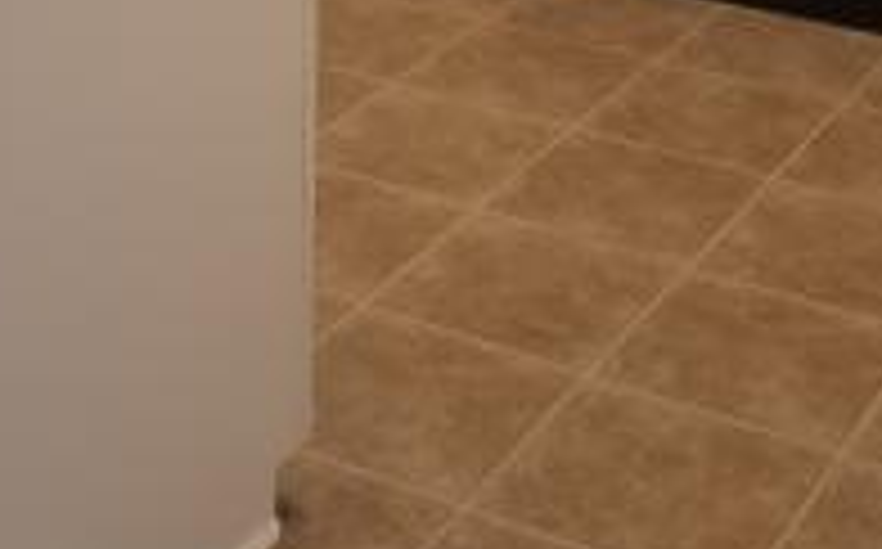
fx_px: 2161
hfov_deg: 22.9
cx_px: 266
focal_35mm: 90
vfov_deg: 13.2
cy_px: -396
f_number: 1.7
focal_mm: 4.2
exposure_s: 1/60
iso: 50
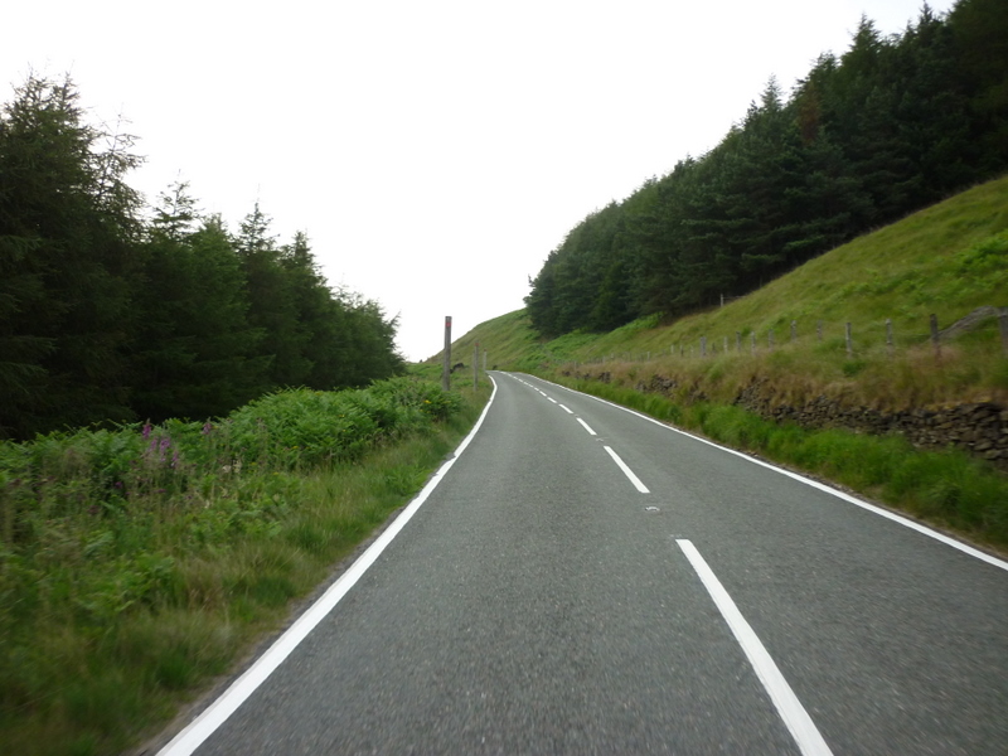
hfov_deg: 55.4
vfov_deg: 42.9
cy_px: 378
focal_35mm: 33
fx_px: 961
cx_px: 504
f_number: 2.8
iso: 160
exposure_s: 1/250
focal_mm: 5.5
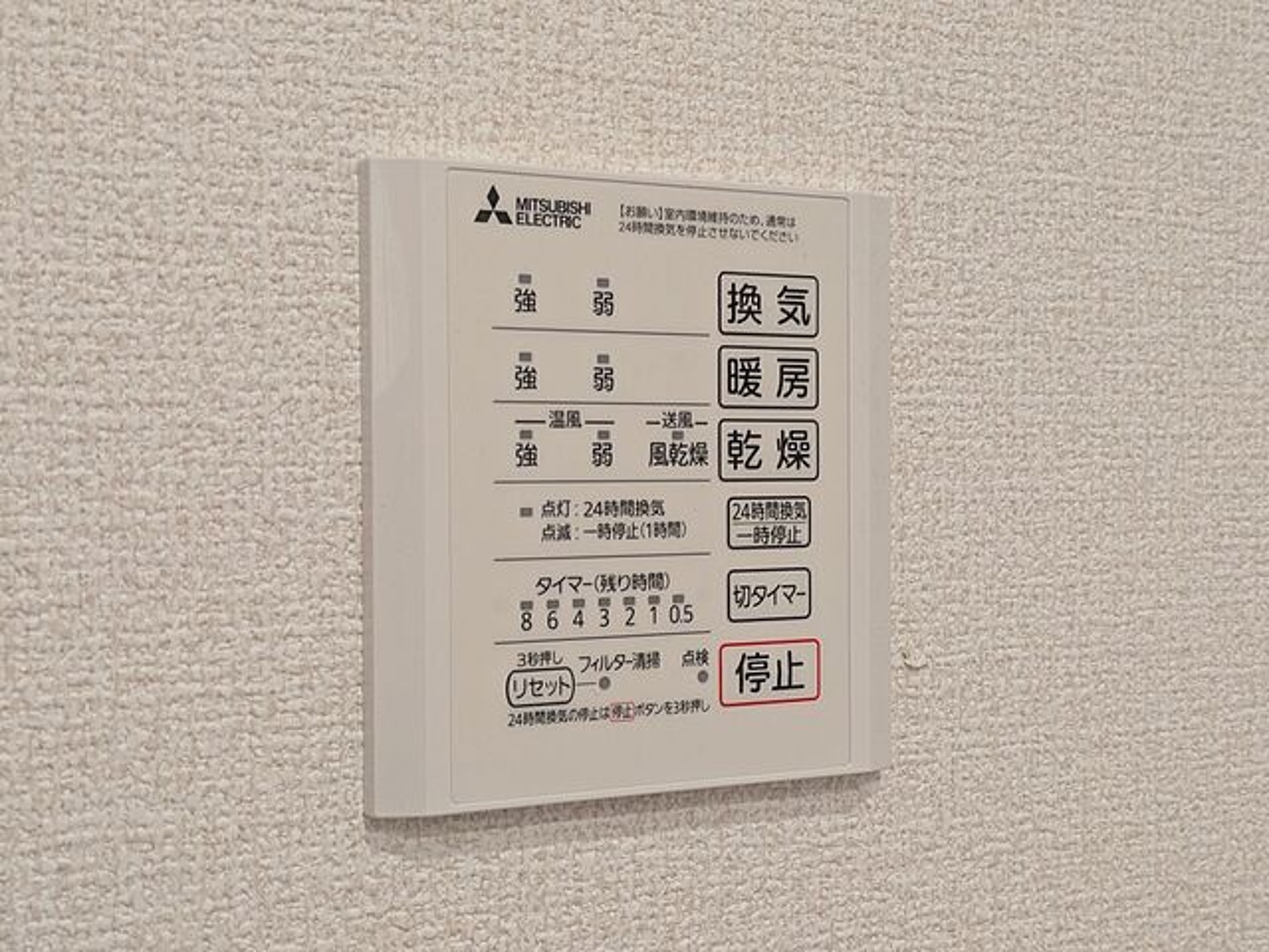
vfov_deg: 28.6
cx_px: 634
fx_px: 1870
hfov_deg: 37.5
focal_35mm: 51
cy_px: 476
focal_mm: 5.43
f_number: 1.89
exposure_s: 1/33.3
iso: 77
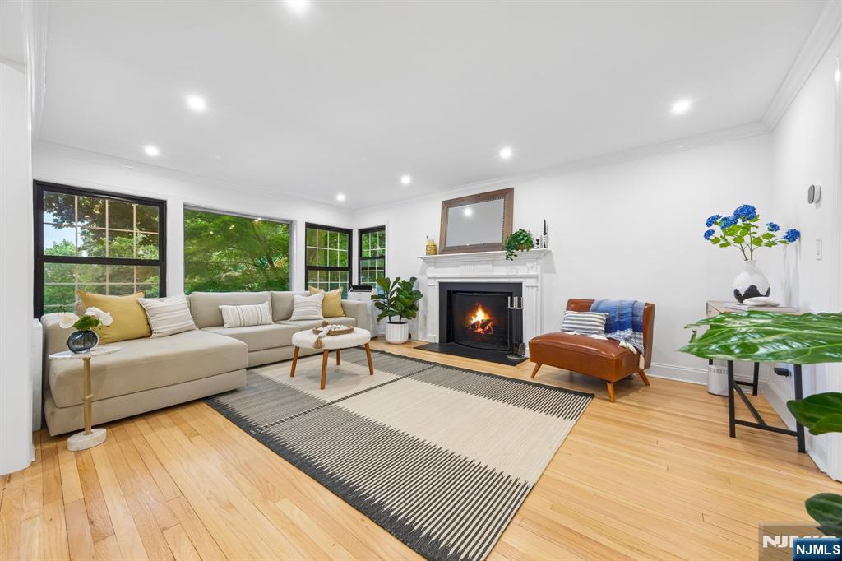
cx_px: 421
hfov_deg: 108.3
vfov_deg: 85.4
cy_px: 280
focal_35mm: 13
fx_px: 304
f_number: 8
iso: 160
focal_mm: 8.7
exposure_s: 1/2.5
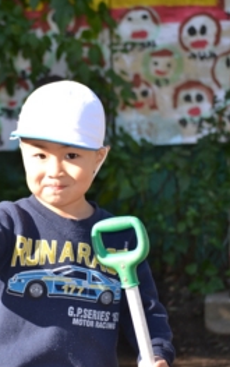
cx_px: 10
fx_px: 1278
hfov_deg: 10.2
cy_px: 184
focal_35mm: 128
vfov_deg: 16.3
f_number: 4.5
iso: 100
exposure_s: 1/200
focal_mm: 55
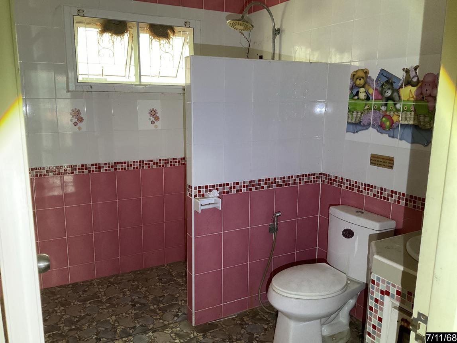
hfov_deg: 61.7
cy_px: 172
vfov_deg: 48.2
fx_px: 383
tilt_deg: -11.7
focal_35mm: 29
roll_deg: -0.8
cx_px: 228
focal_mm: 3
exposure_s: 1/33
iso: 200
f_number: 1.8
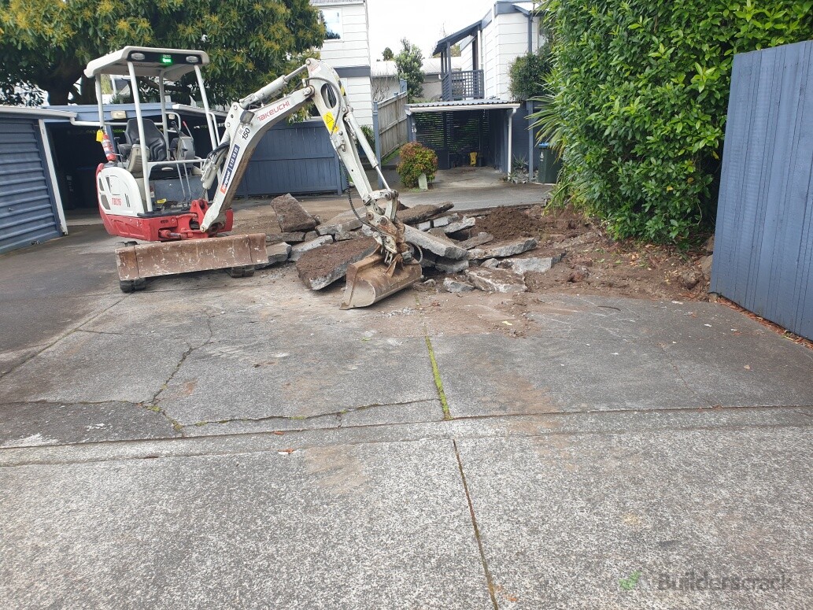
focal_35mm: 26
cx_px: 406
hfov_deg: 67.3
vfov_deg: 53.1
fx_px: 611
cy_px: 305
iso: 50
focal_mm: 4.3
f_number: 2.4
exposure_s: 1/303
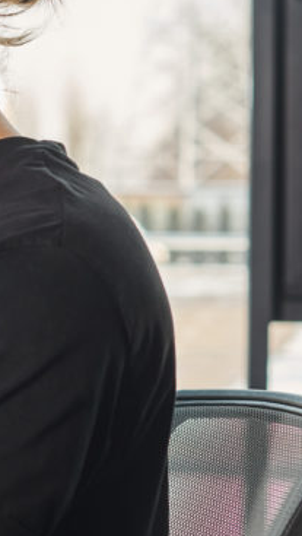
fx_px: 2074
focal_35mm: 146
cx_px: -331
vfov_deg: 14.7
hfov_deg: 7.9
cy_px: 234
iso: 160
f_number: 3.5
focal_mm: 50
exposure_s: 1/160
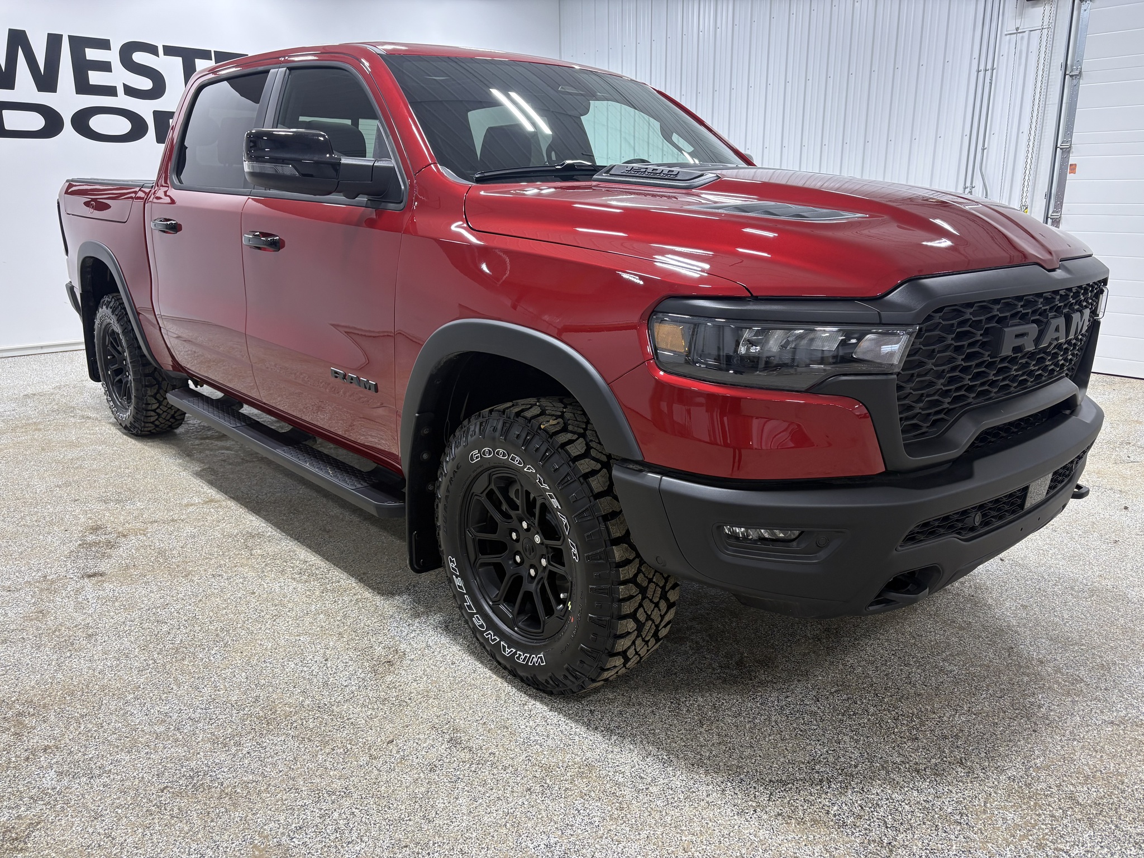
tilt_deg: -15.0
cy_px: 429
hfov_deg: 67.3
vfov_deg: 53.1
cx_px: 572
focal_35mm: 26
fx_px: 859
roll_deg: +0.5
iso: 100
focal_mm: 5.96
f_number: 1.6
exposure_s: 1/120
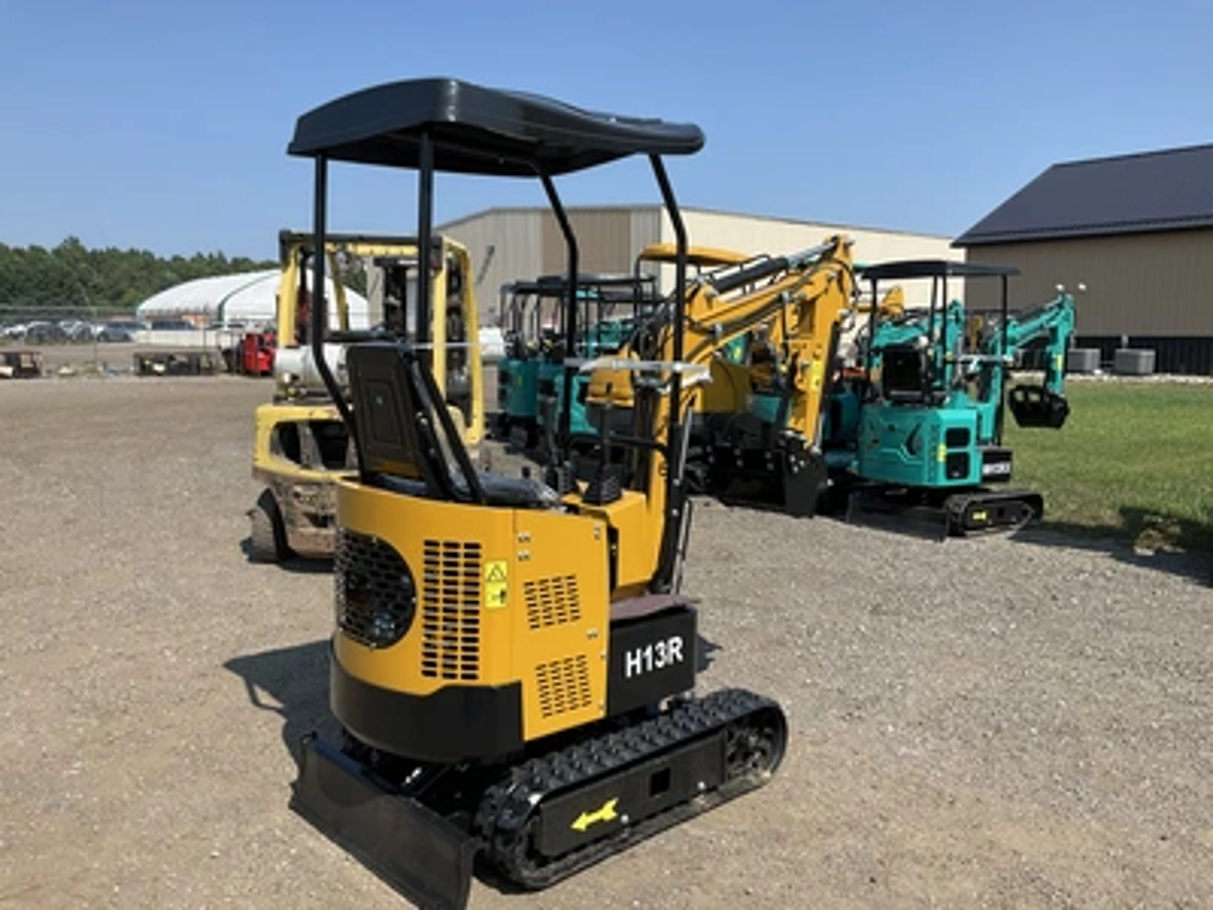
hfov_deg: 61.7
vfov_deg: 48.2
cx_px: 606
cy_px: 455
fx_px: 1016
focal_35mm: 29
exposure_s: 1/1848
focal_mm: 3
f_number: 1.8
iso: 25
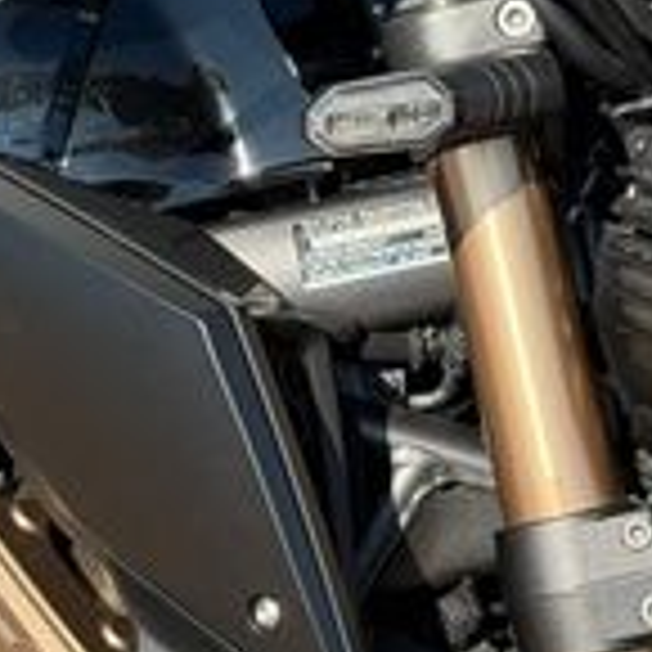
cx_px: 301
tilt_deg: -19.0
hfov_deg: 9.4
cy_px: 189
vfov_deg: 9.3
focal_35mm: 187
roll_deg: +0.5
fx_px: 3985
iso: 100
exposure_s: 1/2667
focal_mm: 6.76
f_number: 1.78
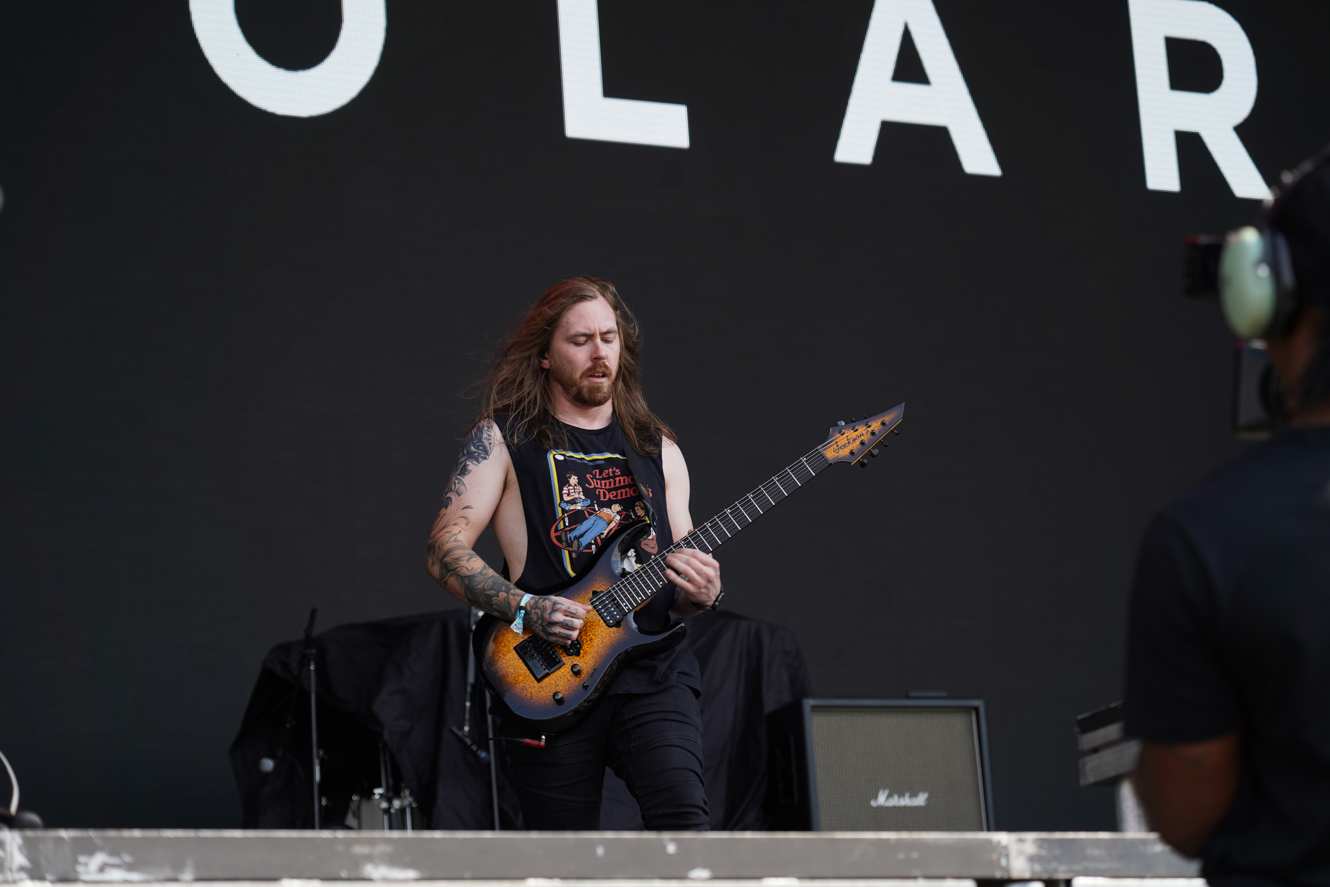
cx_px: 665
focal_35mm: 105
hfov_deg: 19.5
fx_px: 3879
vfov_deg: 13.0
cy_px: 444
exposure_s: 1/320
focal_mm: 105
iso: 100
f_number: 5
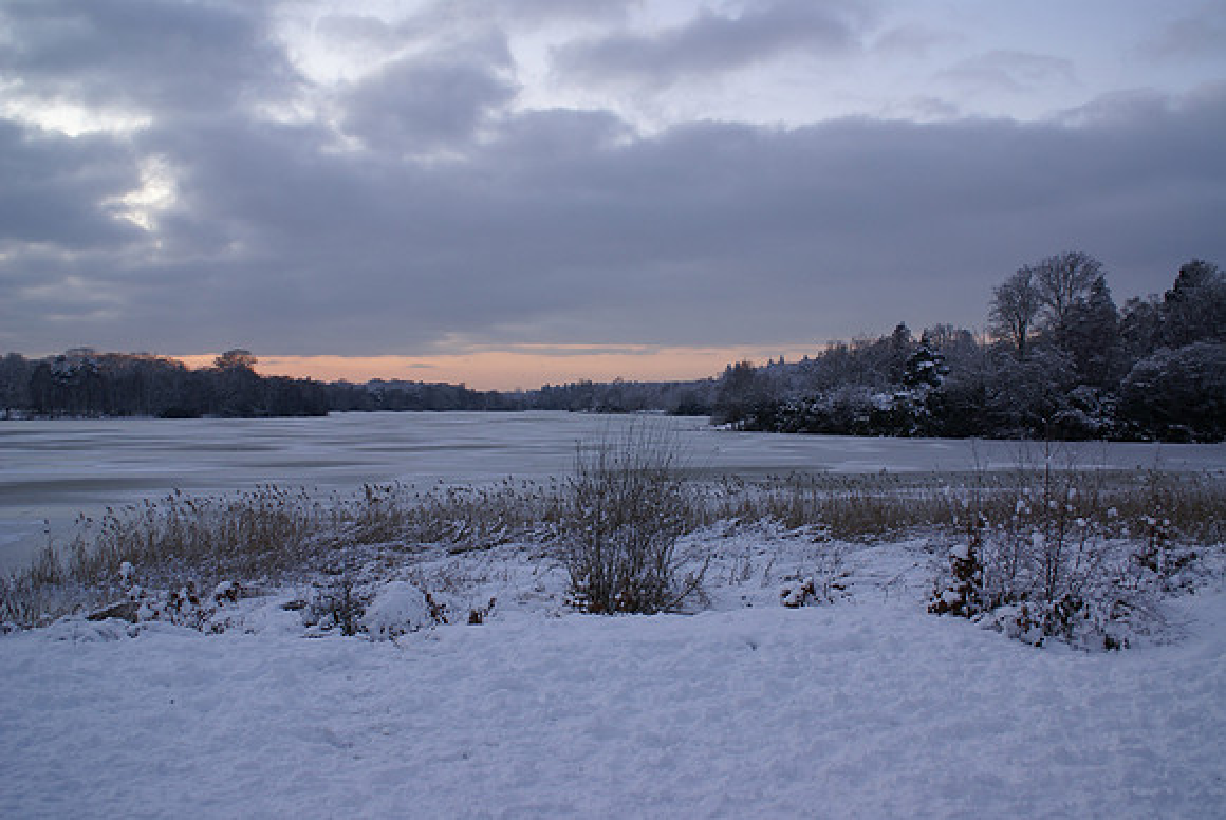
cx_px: 613
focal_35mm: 30
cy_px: 410
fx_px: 1023
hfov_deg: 61.9
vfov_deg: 43.7
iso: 125
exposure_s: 1/40
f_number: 4
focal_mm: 20
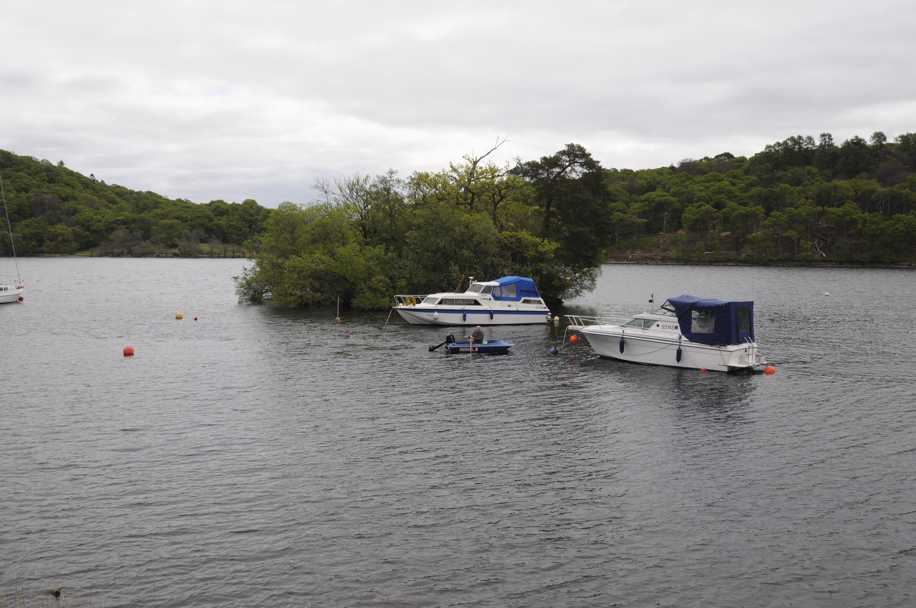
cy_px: 304
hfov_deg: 53.2
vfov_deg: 36.8
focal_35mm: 36
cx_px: 458
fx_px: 915
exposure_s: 1/400
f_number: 10
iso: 250
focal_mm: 24
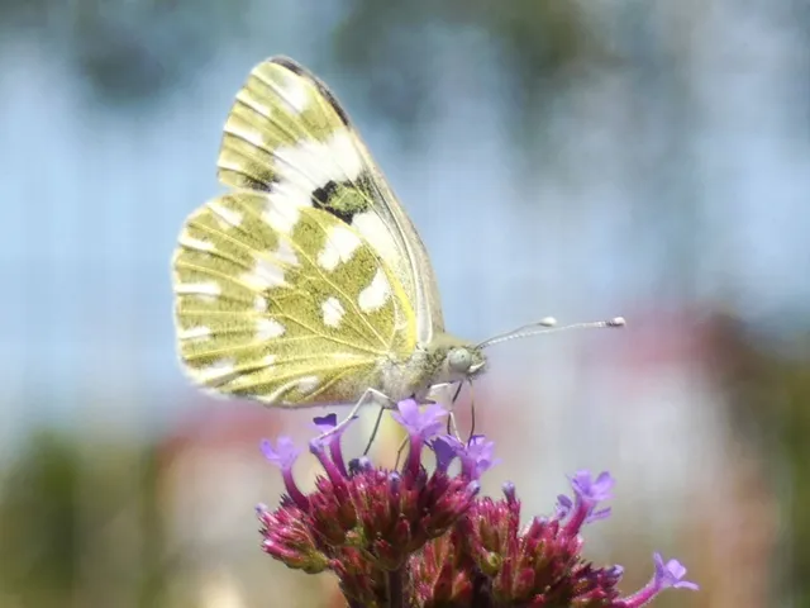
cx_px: 405
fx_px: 5218
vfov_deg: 6.7
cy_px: 304
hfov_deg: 8.9
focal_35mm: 223
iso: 80
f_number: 5.5
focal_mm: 39.9
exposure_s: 1/125
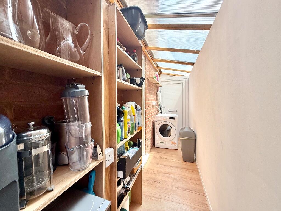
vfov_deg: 85.7
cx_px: 140
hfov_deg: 102.1
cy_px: 106
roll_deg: +0.8
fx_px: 114
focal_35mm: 14
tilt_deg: -1.4
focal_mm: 2.22
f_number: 2.2
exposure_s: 1/376
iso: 50
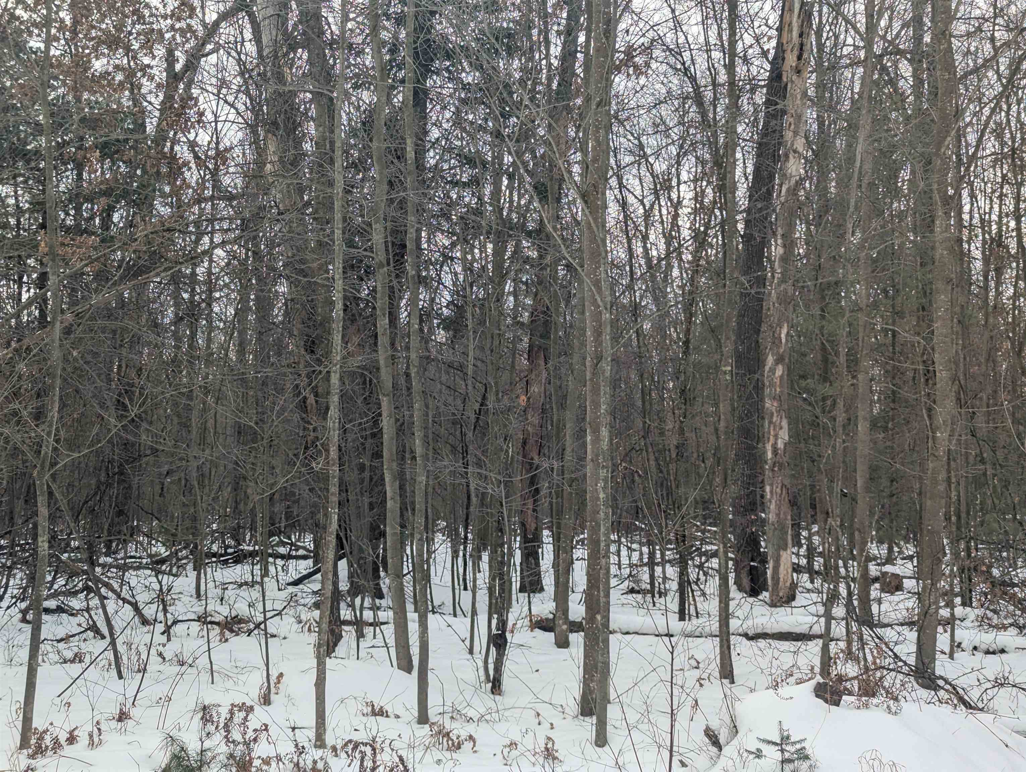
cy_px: 386
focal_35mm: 48
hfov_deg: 39.6
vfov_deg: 30.3
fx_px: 1425
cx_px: 513
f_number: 1.85
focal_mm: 6.81
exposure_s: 1/355
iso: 47
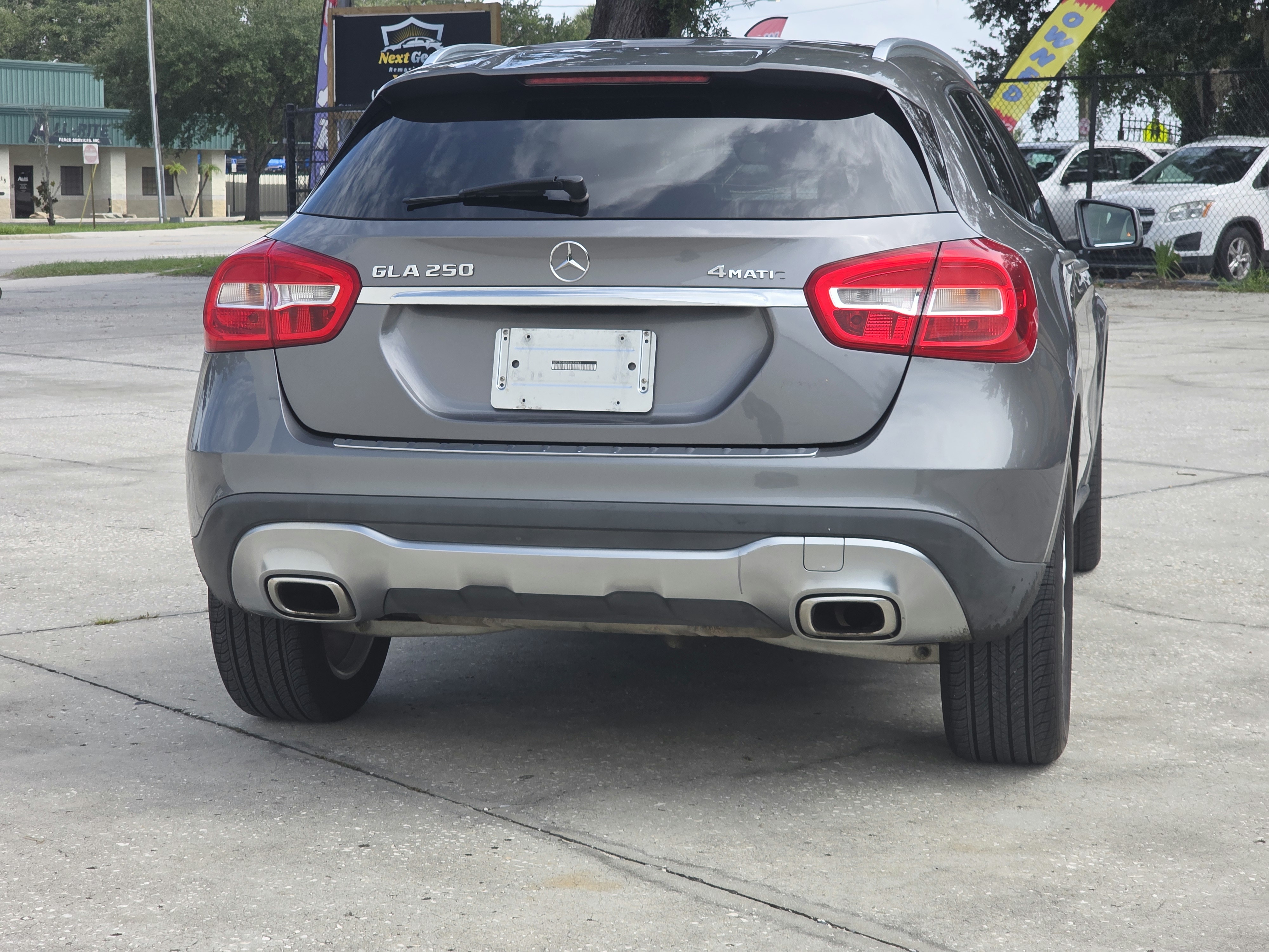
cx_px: 634
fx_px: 2529
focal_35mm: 69
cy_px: 476
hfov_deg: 28.2
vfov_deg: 21.3
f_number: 2.4
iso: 50
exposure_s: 1/1173
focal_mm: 7.9
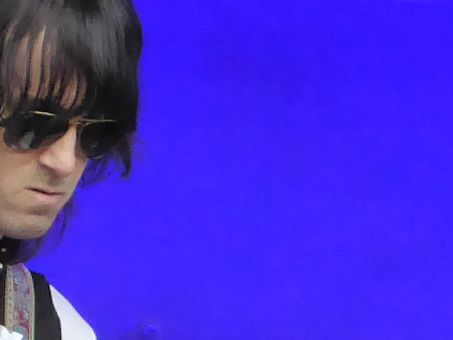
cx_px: 173
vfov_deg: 3.2
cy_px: 389
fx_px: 6071
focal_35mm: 464
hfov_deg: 4.3
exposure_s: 1/1600
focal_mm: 25.6
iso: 2500
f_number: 5.4
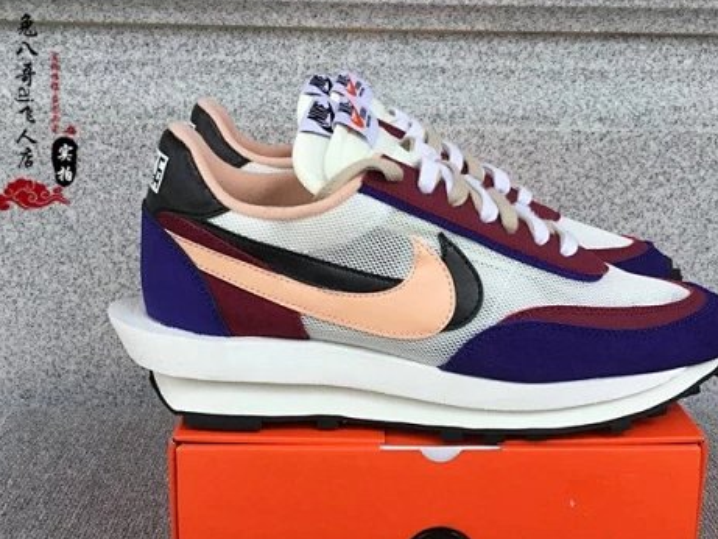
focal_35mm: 43
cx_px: 397
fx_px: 892
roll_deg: -0.4
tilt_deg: -16.6
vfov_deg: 33.6
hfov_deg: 43.8
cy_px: 305
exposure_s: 1/543
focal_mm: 3.3
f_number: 2.4
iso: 25
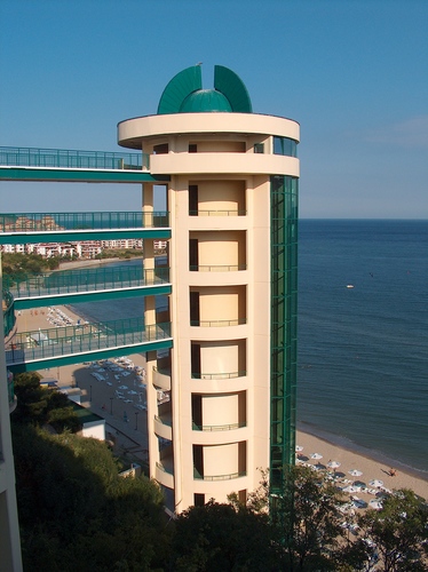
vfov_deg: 50.2
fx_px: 611
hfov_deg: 38.6
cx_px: 214
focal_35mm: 37
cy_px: 286
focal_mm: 7.6
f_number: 8
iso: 100
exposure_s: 1/355
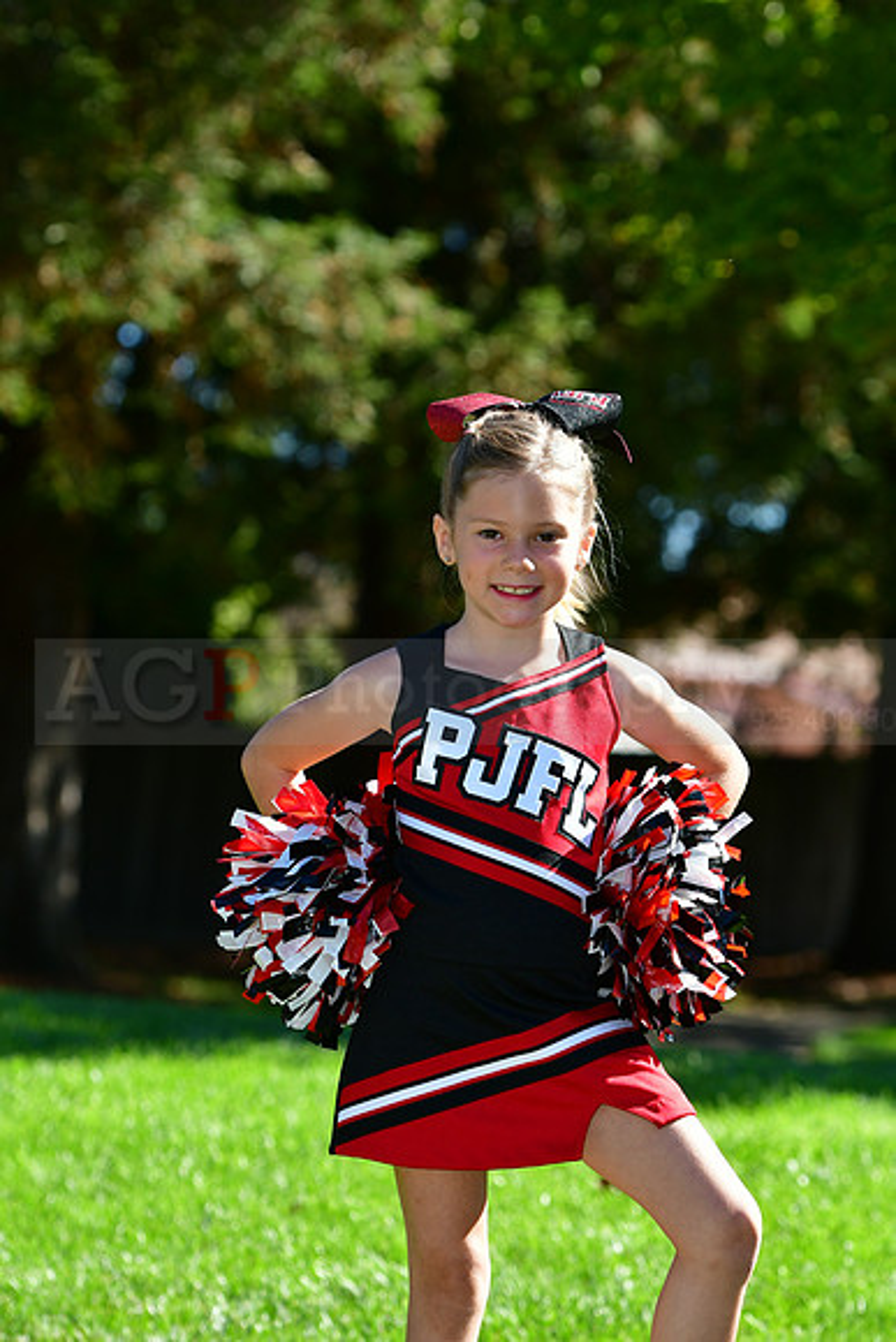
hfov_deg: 7.6
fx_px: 6715
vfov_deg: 11.4
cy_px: 671
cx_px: 448
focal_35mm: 180
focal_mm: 120
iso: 400
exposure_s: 1/1250
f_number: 4.5
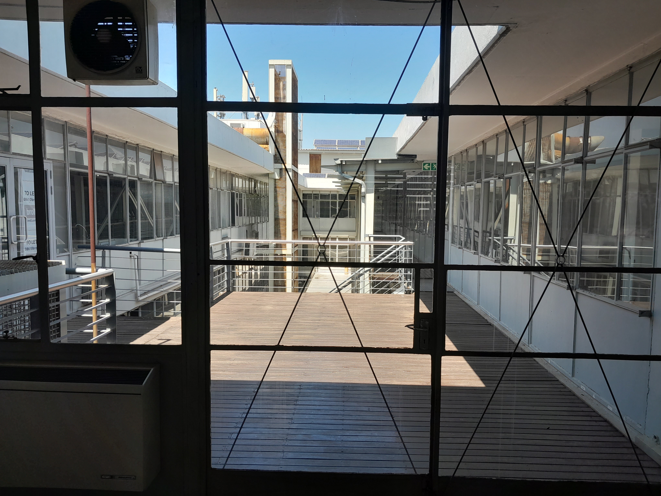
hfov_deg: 65.3
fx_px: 516
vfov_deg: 51.4
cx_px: 330
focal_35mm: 27
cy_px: 248
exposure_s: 1/136
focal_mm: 4
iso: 40
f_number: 1.8
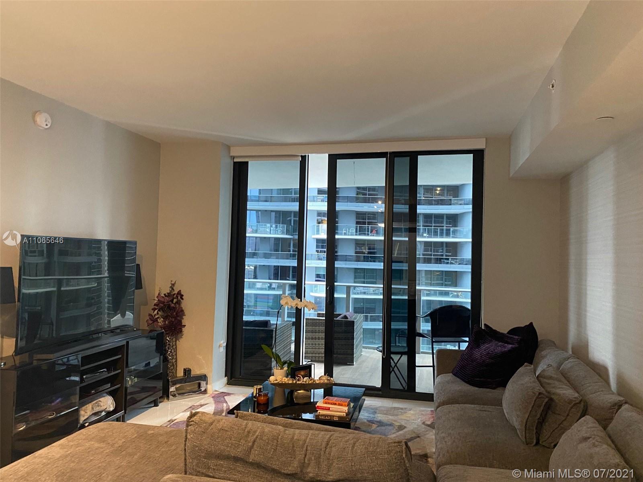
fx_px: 483
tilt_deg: +3.6
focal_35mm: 26
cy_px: 241
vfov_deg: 53.1
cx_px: 322
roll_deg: -1.2
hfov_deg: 67.3
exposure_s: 1/60
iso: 500
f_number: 1.8
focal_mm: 4.25
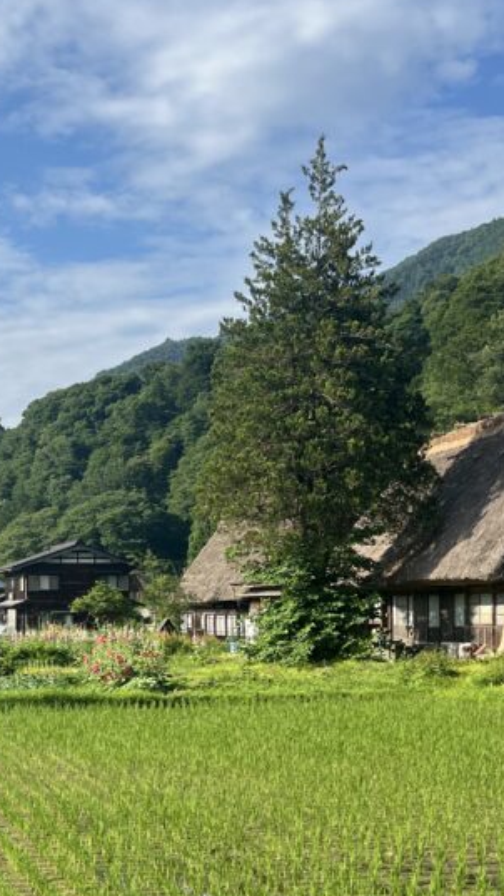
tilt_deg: -1.2
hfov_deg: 21.5
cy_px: 567
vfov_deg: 38.2
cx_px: 3
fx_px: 1283
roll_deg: +0.3
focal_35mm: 54
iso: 50
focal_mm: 5.7
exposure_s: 1/3831
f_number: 1.5
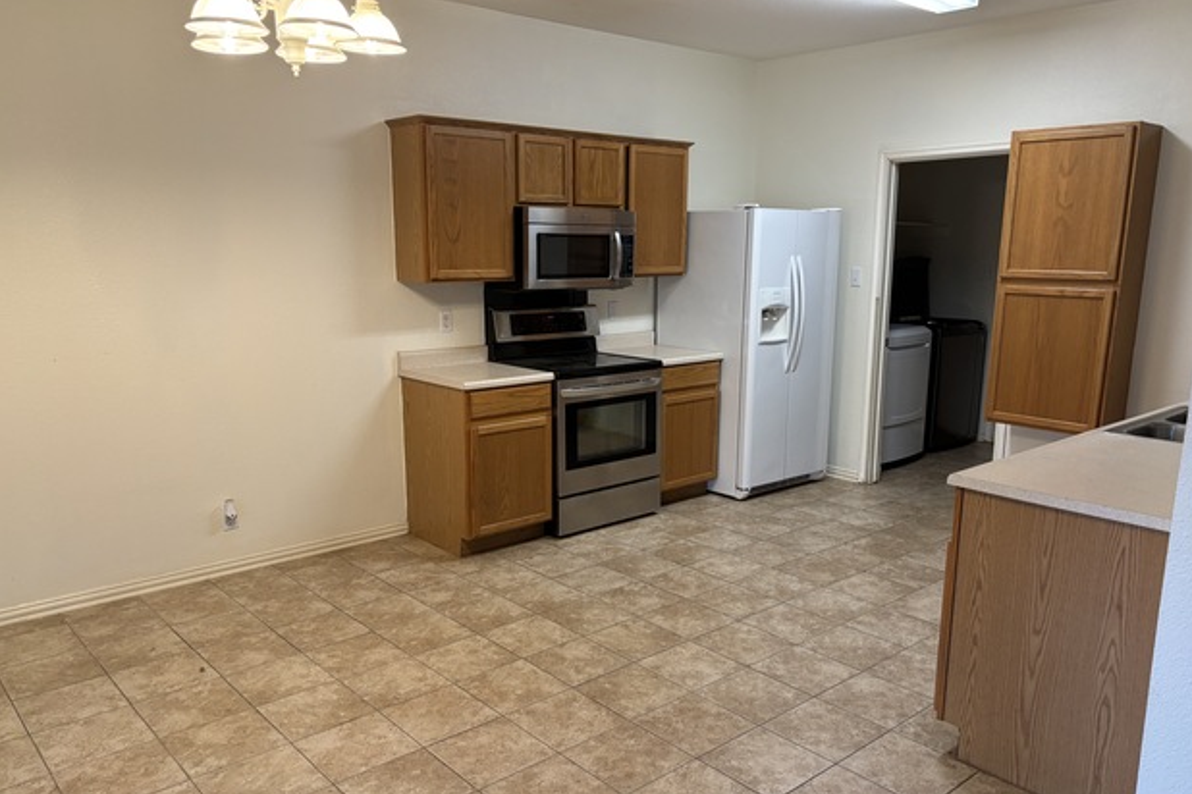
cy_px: 430
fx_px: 927
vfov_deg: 46.4
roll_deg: -0.9
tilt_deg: -11.8
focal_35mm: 28
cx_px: 613
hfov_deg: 65.5
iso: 160
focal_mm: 5.96
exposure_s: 1/60
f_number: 1.6
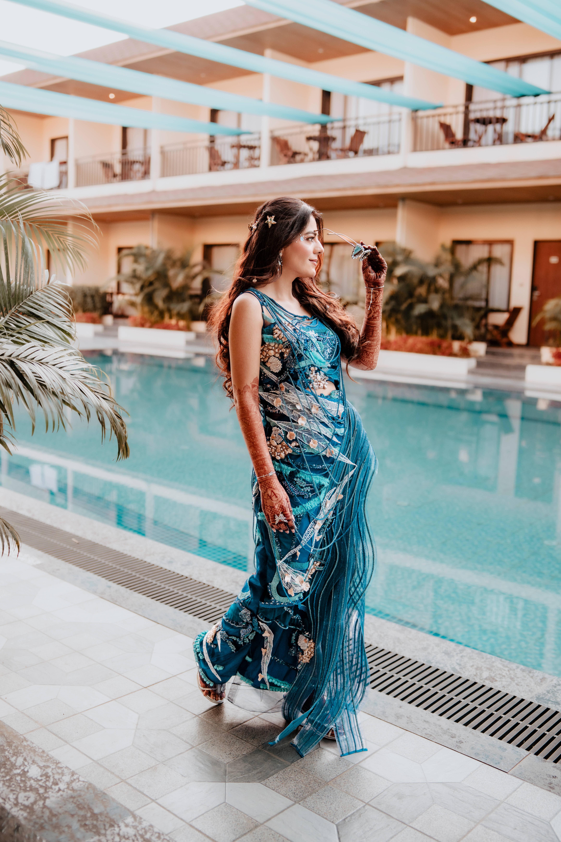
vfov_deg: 54.4
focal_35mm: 35
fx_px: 818
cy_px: 421
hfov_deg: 37.9
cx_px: 280
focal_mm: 35
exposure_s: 1/800
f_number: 2.8
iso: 640
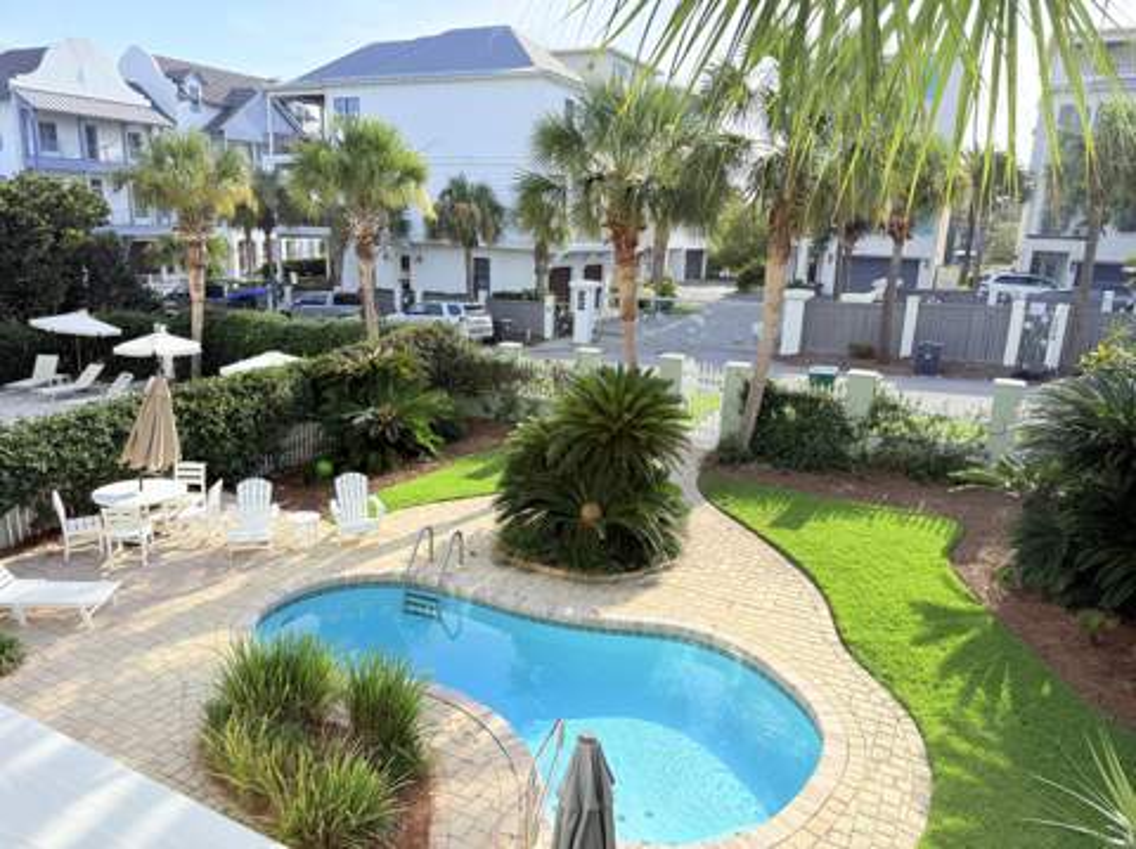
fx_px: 787
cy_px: 424
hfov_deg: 71.7
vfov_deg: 56.7
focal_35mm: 24
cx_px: 568
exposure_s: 1/2907
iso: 100
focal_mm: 6.76
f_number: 1.78
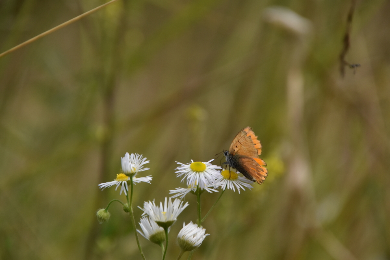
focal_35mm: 450
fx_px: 4875
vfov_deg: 3.1
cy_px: 130
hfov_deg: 4.6
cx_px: 195
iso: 1000
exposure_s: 1/4000
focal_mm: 300
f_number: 6.3
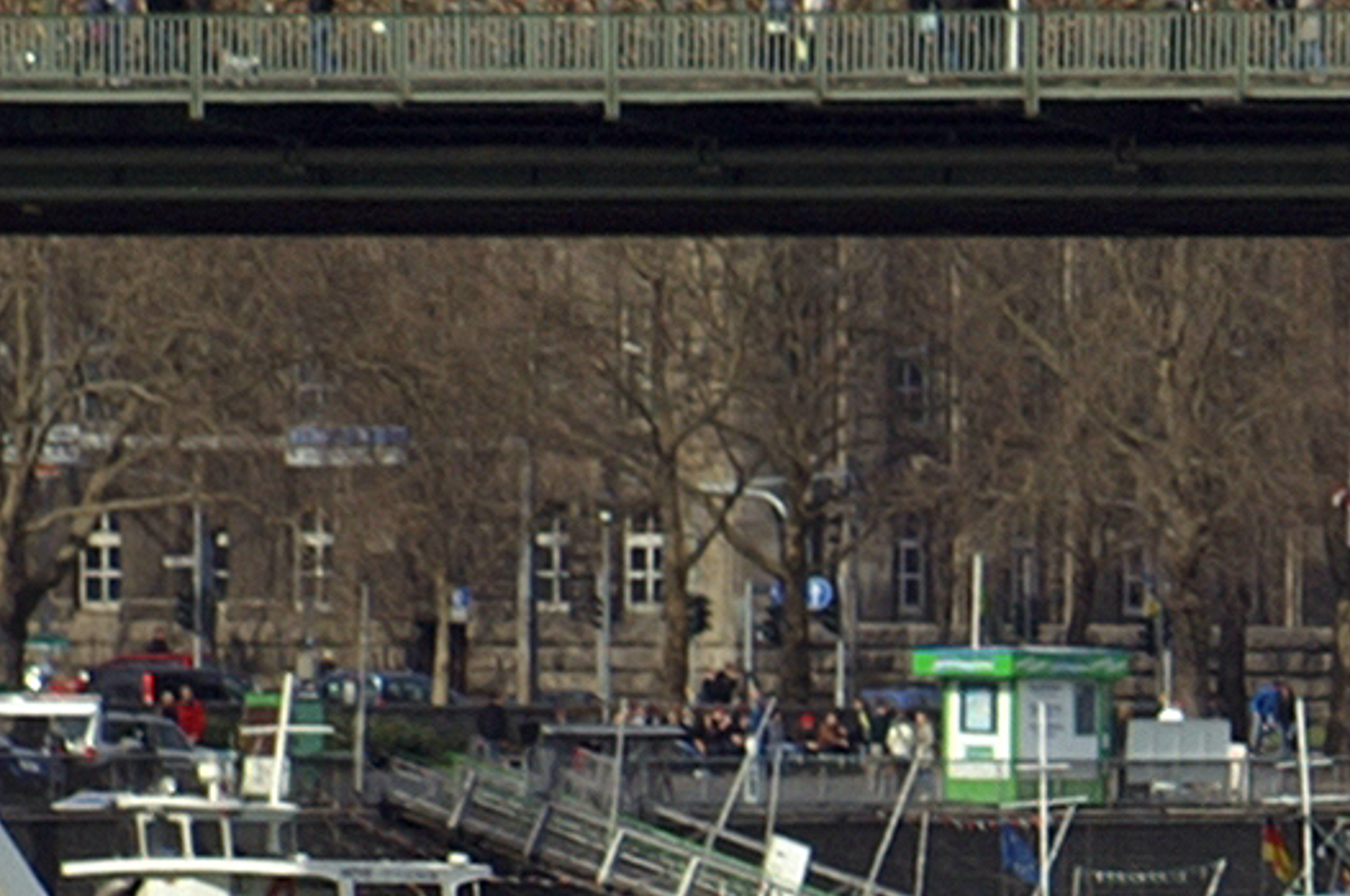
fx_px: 43390
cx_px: 2079
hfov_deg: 1.8
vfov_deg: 1.2
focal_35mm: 1159
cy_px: 968
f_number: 11
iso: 100
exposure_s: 1/200
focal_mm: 135
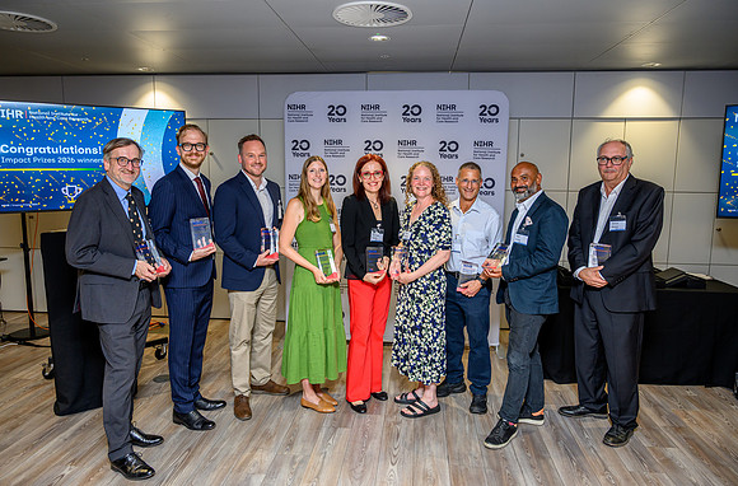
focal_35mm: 26
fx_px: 534
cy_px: 240
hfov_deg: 69.3
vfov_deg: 49.0
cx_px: 369
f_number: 4
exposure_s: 1/200
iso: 1000
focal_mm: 25.5
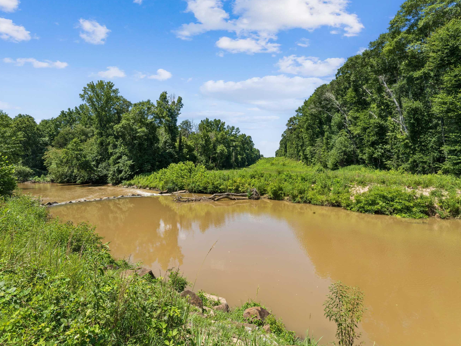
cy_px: 167
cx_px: 223
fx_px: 247
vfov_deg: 69.9
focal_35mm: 19
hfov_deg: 86.0
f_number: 22
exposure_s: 1/20
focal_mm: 16.5
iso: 100
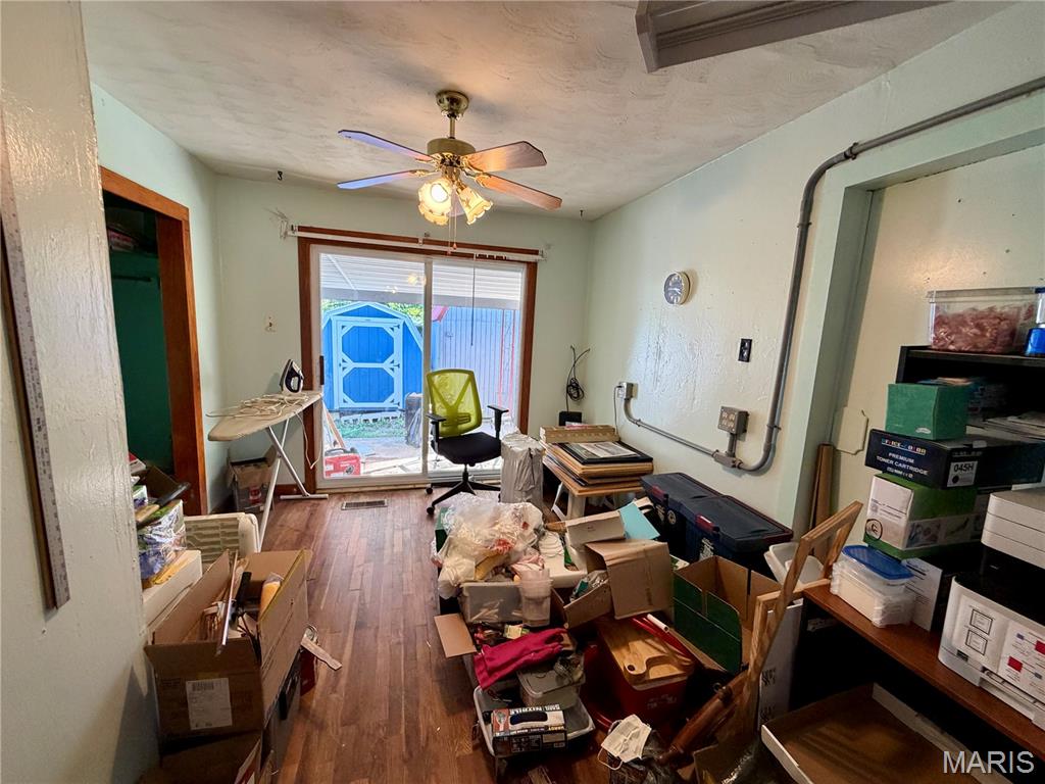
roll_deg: -2.6
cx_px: 522
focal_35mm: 14
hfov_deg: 102.1
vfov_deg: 85.7
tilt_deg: -8.2
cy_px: 392
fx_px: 423
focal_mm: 2.22
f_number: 2.2
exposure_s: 1/60
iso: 250
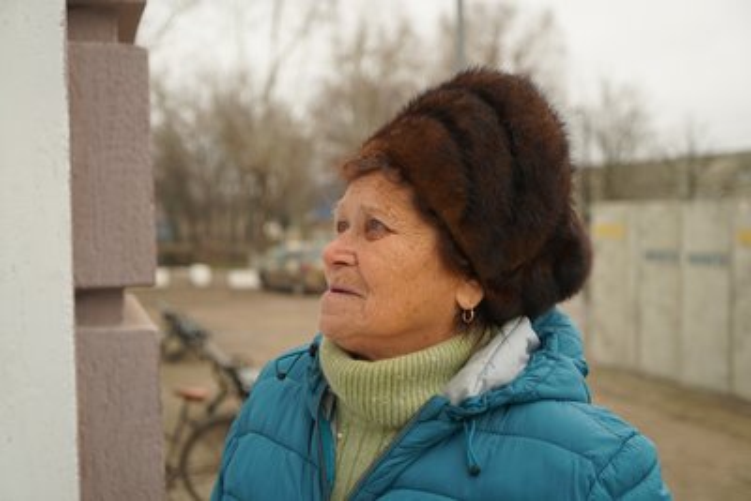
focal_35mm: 48
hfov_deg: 41.1
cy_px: 250
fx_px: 1002
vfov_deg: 28.1
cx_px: 376
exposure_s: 1/160
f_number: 4
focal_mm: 48
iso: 160
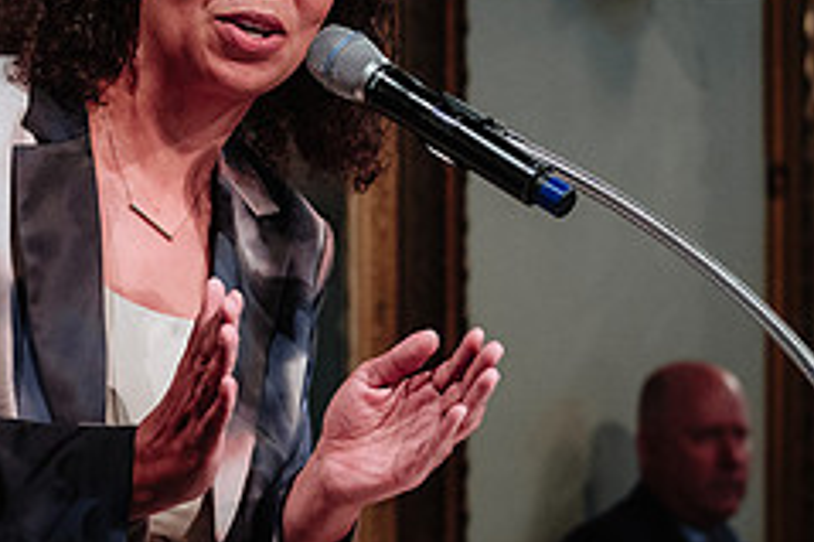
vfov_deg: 7.5
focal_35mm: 182
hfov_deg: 11.3
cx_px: 548
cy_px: 281
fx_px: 4112
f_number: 2.8
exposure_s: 1/200
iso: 1600
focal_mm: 50
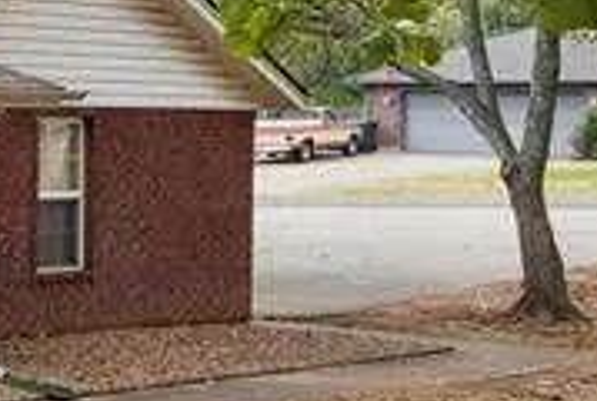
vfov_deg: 14.1
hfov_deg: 12.9
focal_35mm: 97
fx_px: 1611
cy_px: 114
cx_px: -1006
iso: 200
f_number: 8
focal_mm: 17
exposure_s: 1/60
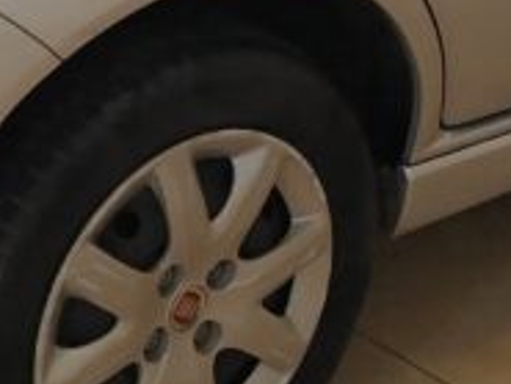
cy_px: -251
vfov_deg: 10.6
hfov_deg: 14.8
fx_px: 1965
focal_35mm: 133
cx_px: 152
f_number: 1.75
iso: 534
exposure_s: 1/50
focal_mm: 5.25
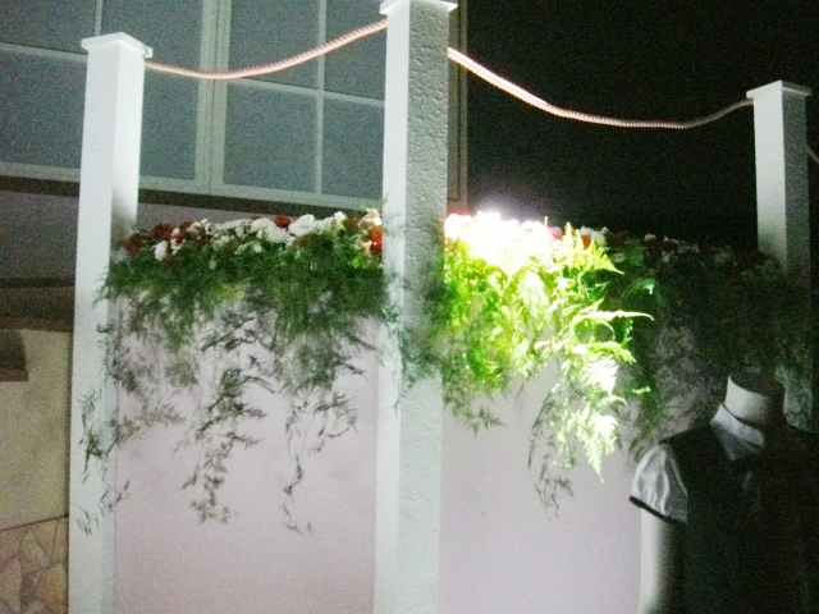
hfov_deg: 50.1
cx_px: 410
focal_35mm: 37
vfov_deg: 38.7
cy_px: 307
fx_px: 875
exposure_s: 1/8
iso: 800
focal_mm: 6.2
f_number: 2.8
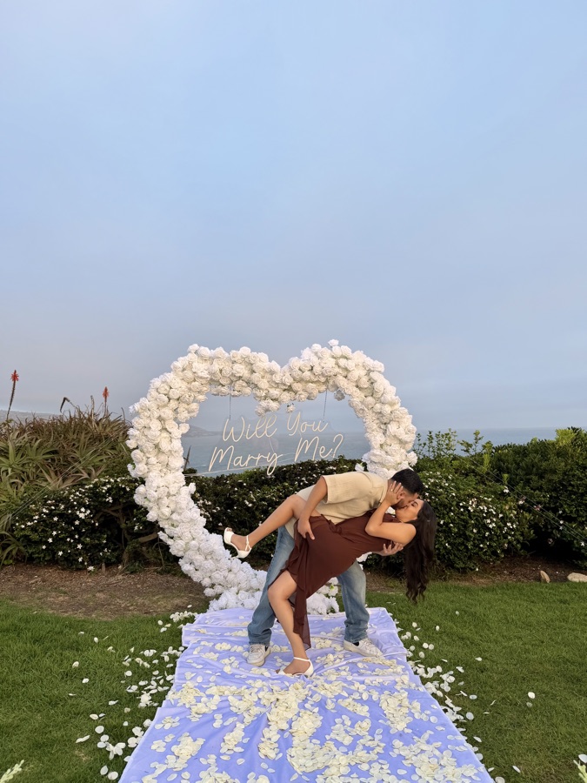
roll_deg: +1.5
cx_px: 294
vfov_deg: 71.6
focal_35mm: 24
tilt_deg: +3.8
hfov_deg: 56.8
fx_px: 543
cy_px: 392
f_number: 1.78
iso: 80
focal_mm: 6.76
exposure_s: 1/617
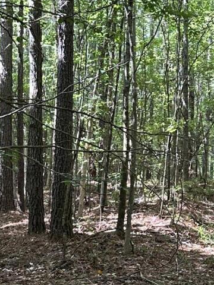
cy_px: 277
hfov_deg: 14.5
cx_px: 215
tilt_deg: +3.8
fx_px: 824
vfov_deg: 19.1
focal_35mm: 100
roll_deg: -0.5
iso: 160
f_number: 1.78
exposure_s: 1/121
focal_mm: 6.86
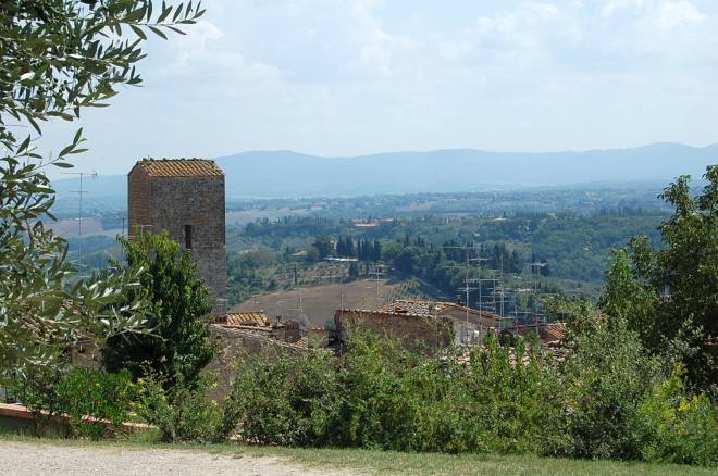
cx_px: 359
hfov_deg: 24.7
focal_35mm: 82
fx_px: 1643
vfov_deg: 16.5
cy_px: 238
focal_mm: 55
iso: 200
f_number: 10
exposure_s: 1/250
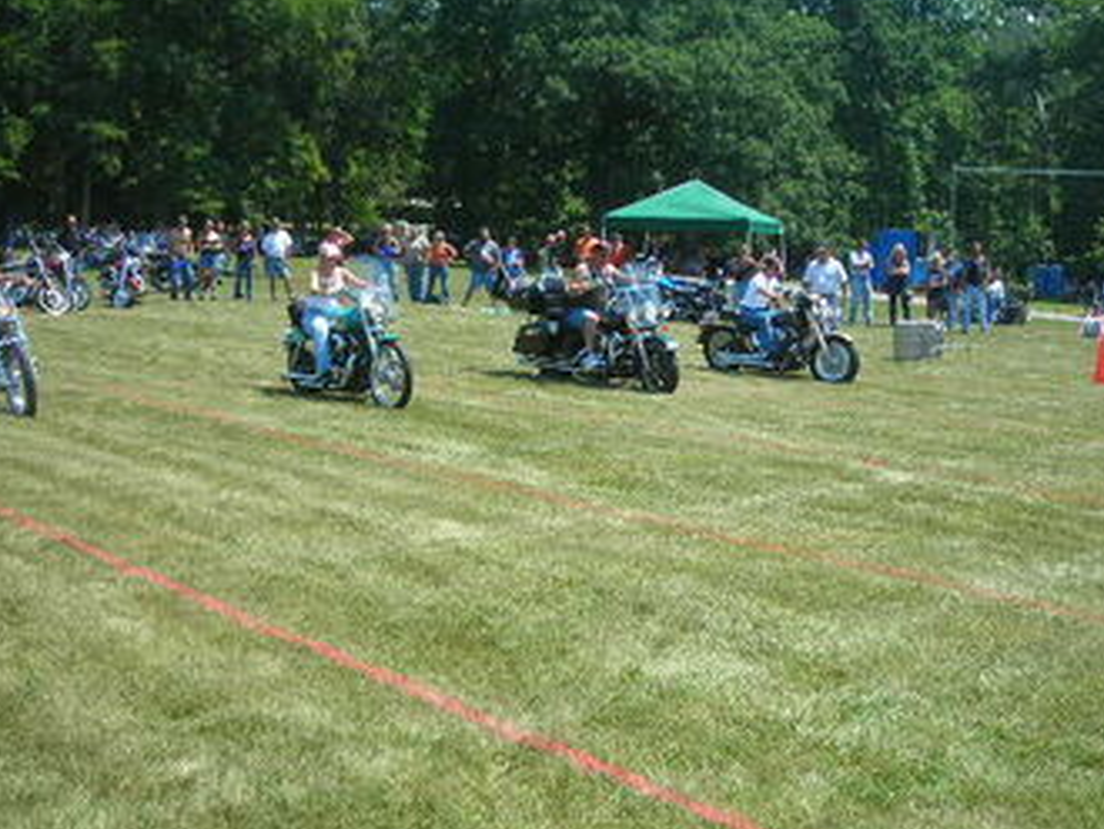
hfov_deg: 41.2
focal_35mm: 46
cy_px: 421
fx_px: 1468
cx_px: 542
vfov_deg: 31.6
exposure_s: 1/308
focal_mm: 6.3
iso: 50
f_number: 3.2
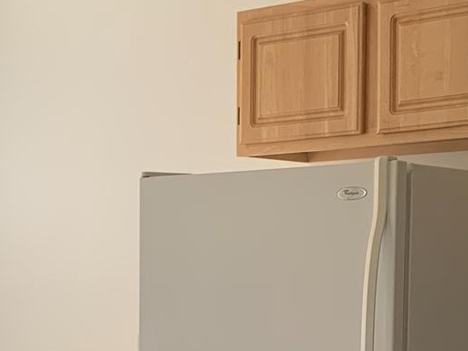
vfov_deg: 13.9
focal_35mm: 104
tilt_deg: -3.1
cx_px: 202
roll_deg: +1.0
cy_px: 408
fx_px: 1406
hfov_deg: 18.9
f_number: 1.8
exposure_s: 1/122
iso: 40
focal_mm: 4.25
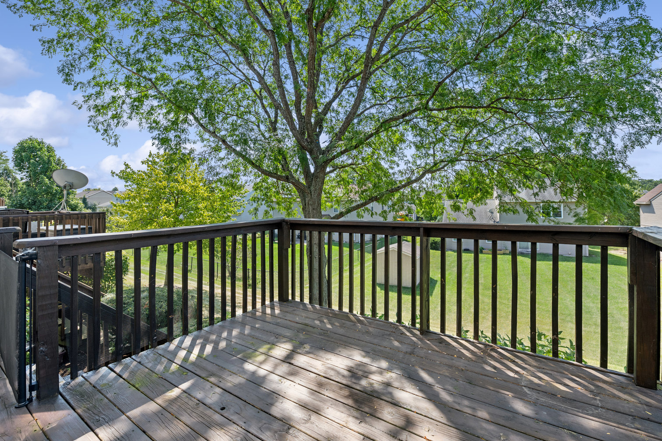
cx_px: 320
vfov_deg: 77.3
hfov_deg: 100.4
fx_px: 276
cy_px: 208
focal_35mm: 15
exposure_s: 1/60
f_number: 8
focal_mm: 14
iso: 200
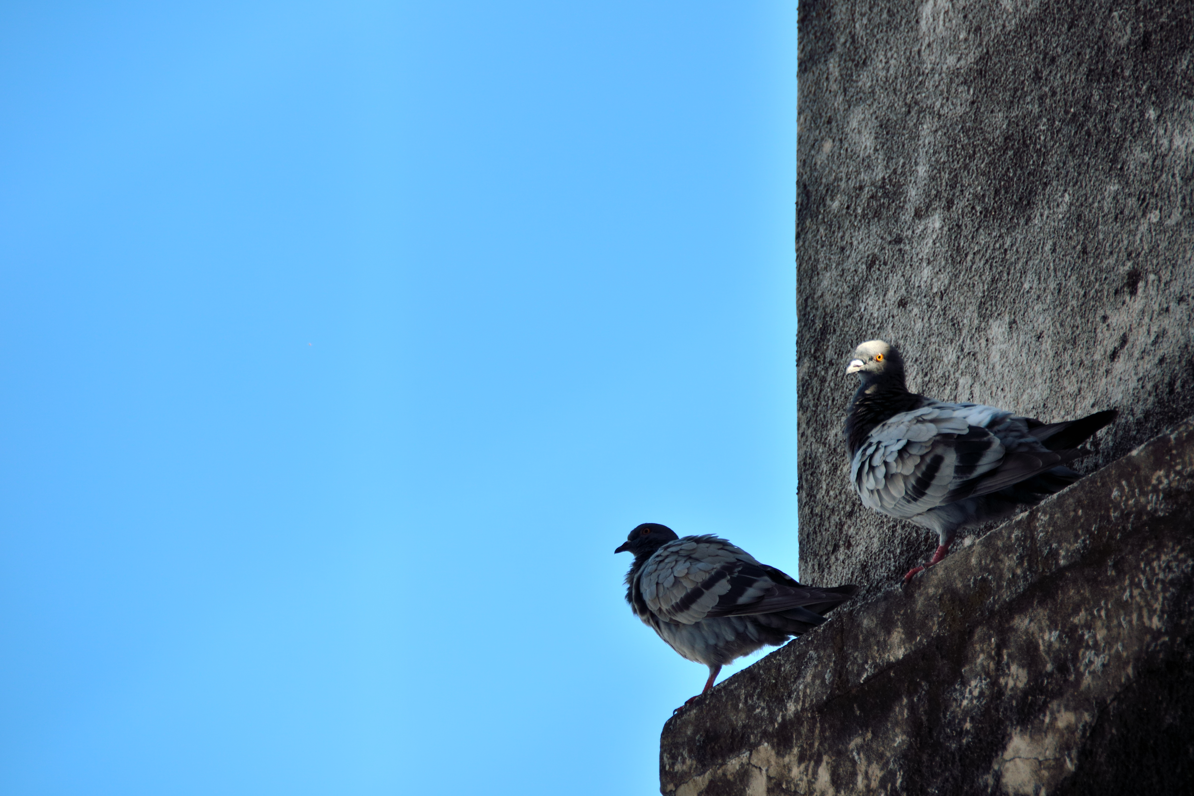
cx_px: 597
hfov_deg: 6.9
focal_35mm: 300
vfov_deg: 4.6
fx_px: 9950
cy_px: 398
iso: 100
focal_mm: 200
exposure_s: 1/320
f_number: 5.6
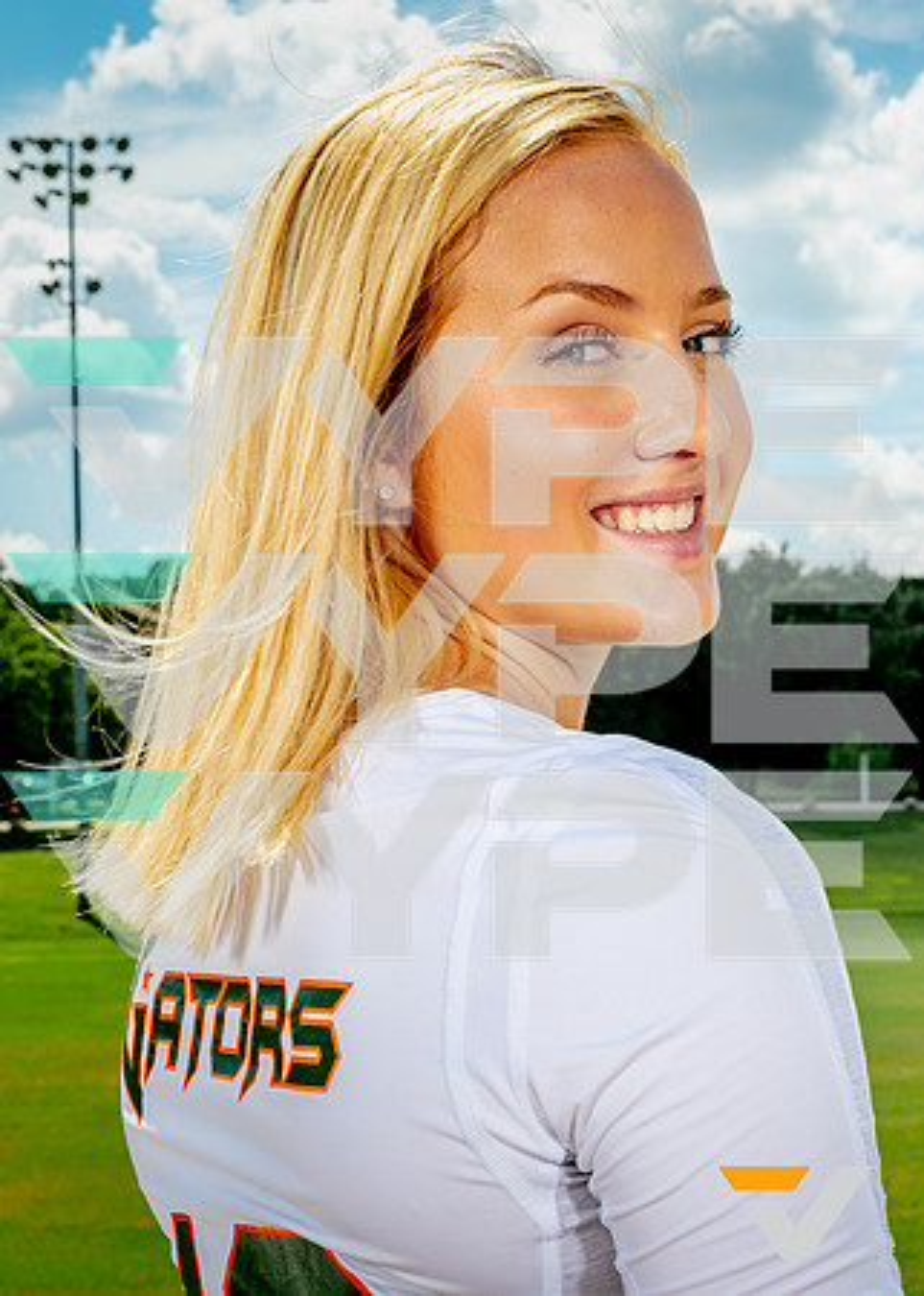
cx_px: 600
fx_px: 2709
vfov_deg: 26.9
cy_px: 670
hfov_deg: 19.3
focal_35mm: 74
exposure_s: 1/125
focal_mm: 46
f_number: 11
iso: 100
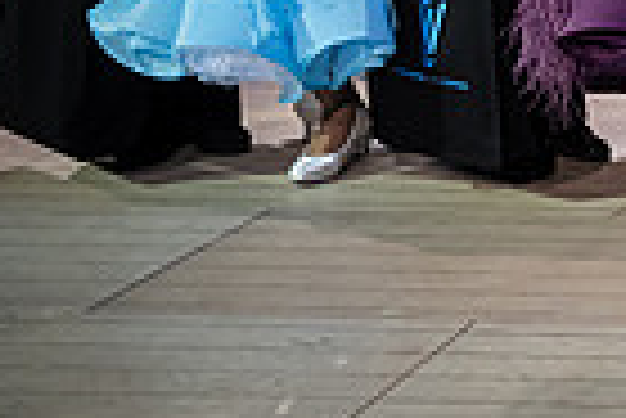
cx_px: 1293
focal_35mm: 149
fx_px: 2594
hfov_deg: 12.1
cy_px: -308
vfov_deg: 8.9
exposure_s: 1/400
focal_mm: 35
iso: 2000
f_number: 2
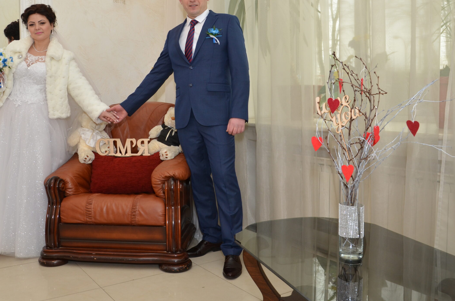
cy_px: 124
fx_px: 416
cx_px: 203
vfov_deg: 39.7
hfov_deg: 57.2
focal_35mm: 33
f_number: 7.1
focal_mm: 18
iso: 500
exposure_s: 1/100
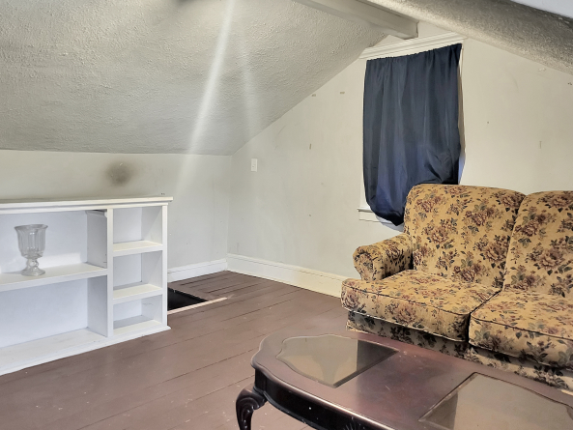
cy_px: 240
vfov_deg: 51.3
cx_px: 275
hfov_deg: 65.3
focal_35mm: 27
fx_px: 447
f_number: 1.8
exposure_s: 1/40
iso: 500
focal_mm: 5
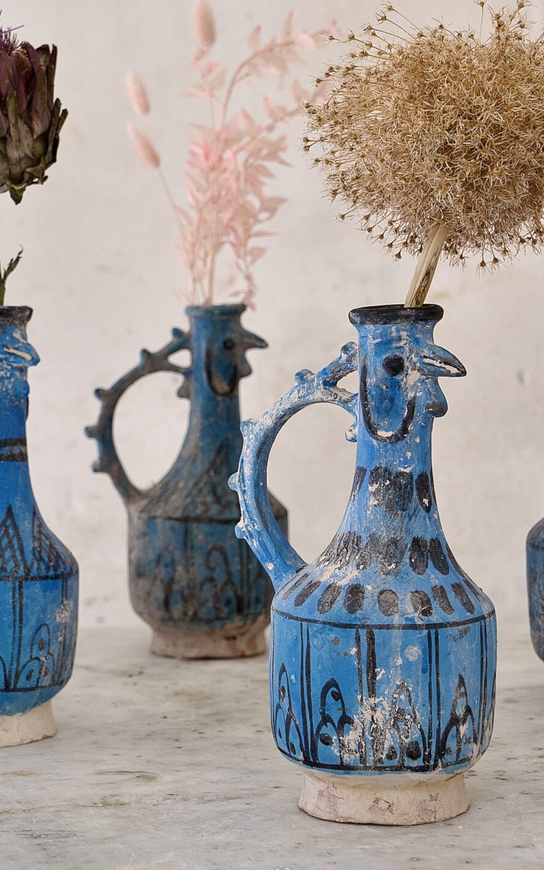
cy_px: 370
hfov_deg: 13.9
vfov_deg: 22.1
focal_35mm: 94
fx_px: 2230
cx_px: 289
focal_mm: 31
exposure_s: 1/125
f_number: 3.7
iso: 200
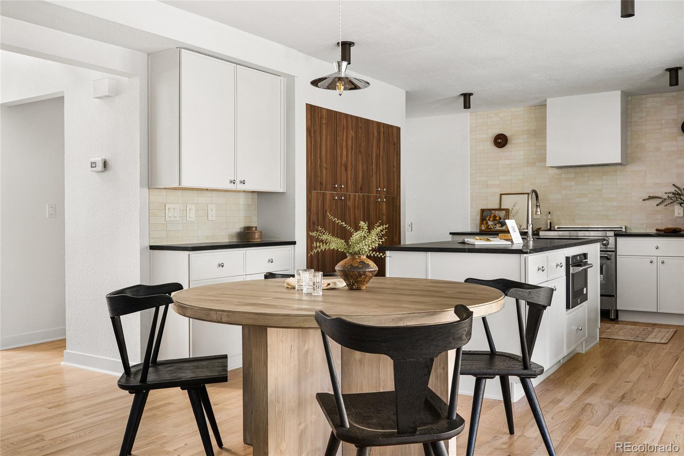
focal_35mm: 32
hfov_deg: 58.0
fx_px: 617
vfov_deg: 40.5
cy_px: 228
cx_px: 342
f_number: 8
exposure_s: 1/1.67
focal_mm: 32.5
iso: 320
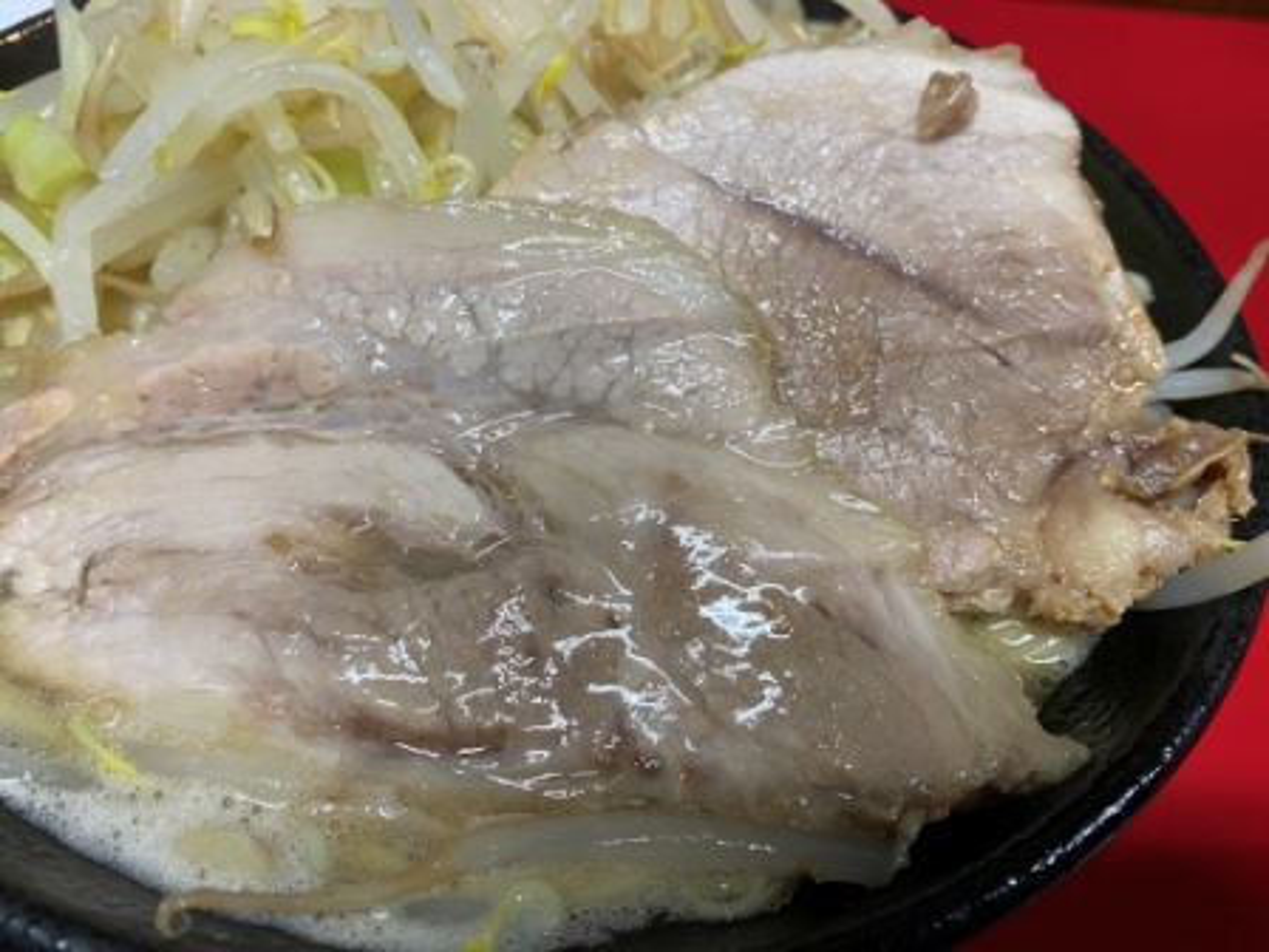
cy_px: 476
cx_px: 634
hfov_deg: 67.3
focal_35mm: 26
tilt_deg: -49.0
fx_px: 953
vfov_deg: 53.1
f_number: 1.8
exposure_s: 1/76
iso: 125
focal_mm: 4.25
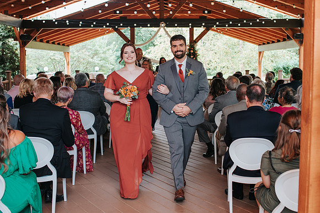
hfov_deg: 46.4
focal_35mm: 42
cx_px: 167
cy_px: 92
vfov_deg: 31.9
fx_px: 373
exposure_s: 1/125
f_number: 3.2
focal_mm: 35
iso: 220
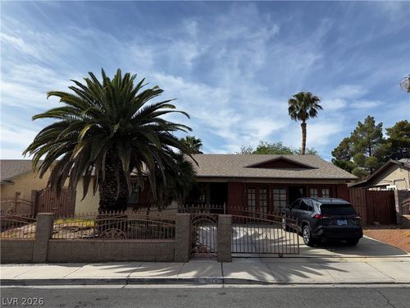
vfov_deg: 56.8
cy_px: 154
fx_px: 284
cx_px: 205
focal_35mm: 24
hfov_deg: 71.6
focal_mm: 6.76
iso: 80
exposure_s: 1/7937
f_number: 1.78
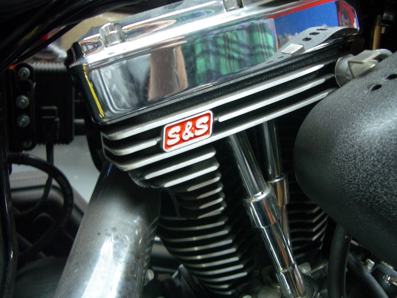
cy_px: 149
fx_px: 401
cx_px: 198
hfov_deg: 52.6
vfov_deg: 40.7
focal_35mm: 35
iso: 100
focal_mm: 5.8
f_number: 2.6
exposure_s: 1/8
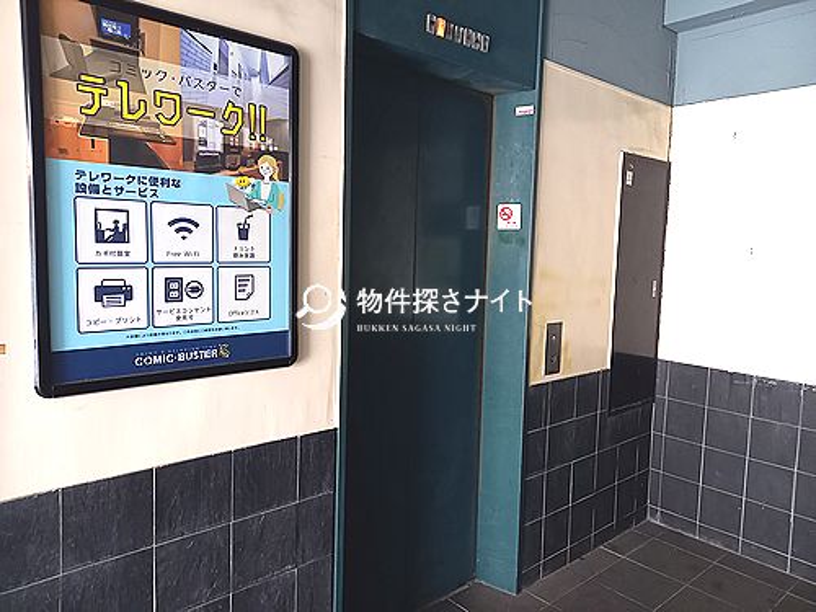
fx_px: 589
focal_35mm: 25
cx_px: 408
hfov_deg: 69.4
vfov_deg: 54.9
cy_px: 306
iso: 400
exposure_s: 1/25
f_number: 1.8
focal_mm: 4.65
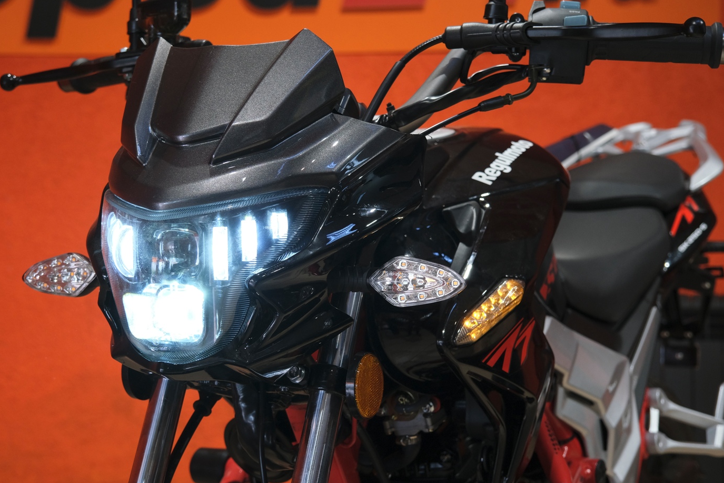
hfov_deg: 35.0
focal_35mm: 57
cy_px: 251
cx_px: 335
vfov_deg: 23.8
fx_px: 1146
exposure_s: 1/100
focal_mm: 32.5
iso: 800
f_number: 4
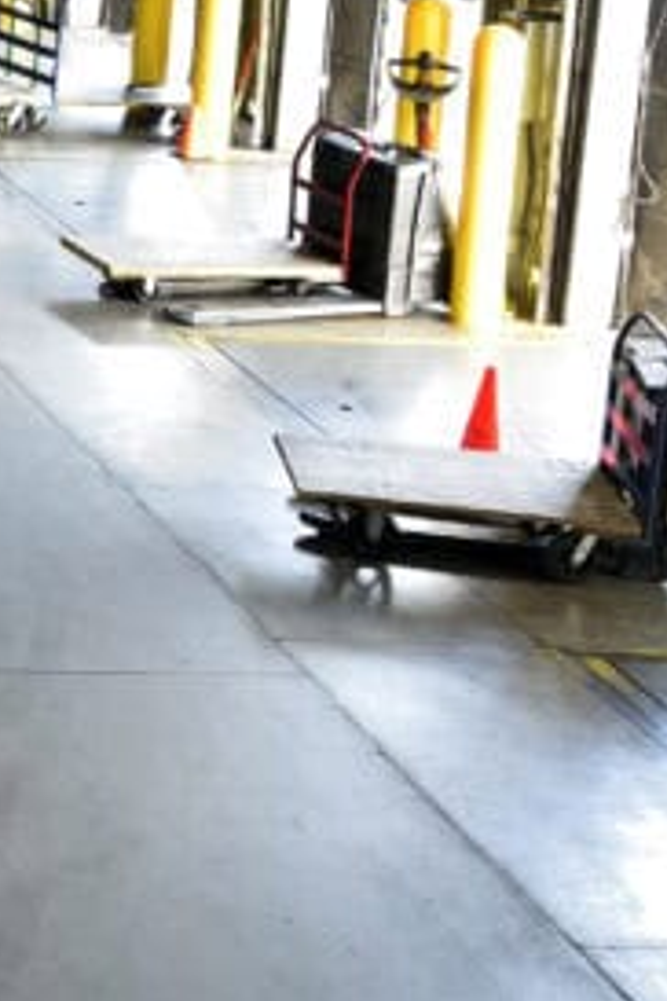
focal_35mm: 109
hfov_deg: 10.3
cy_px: -18
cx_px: -1114
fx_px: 3029
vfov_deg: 18.2
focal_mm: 29
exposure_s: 1/40
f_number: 5.6
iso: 1600
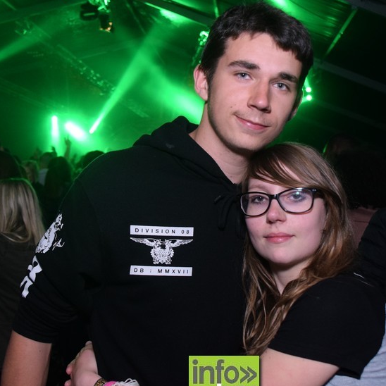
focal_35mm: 47
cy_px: 175
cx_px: 224
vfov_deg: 36.0
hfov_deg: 36.0
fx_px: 593
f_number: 3.5
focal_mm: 20
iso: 1600
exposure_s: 1/40
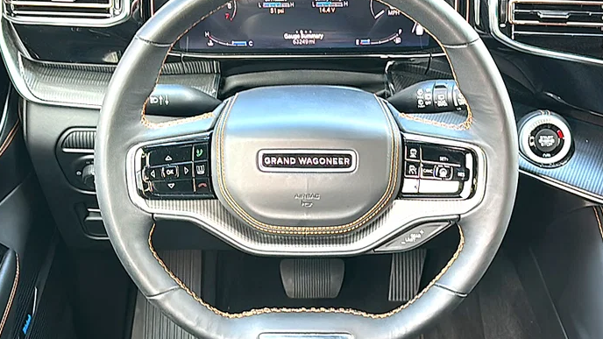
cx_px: 302
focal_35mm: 51
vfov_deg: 23.5
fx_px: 815
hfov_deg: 40.6
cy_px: 157
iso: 64
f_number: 1.78
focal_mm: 6.86
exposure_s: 1/40
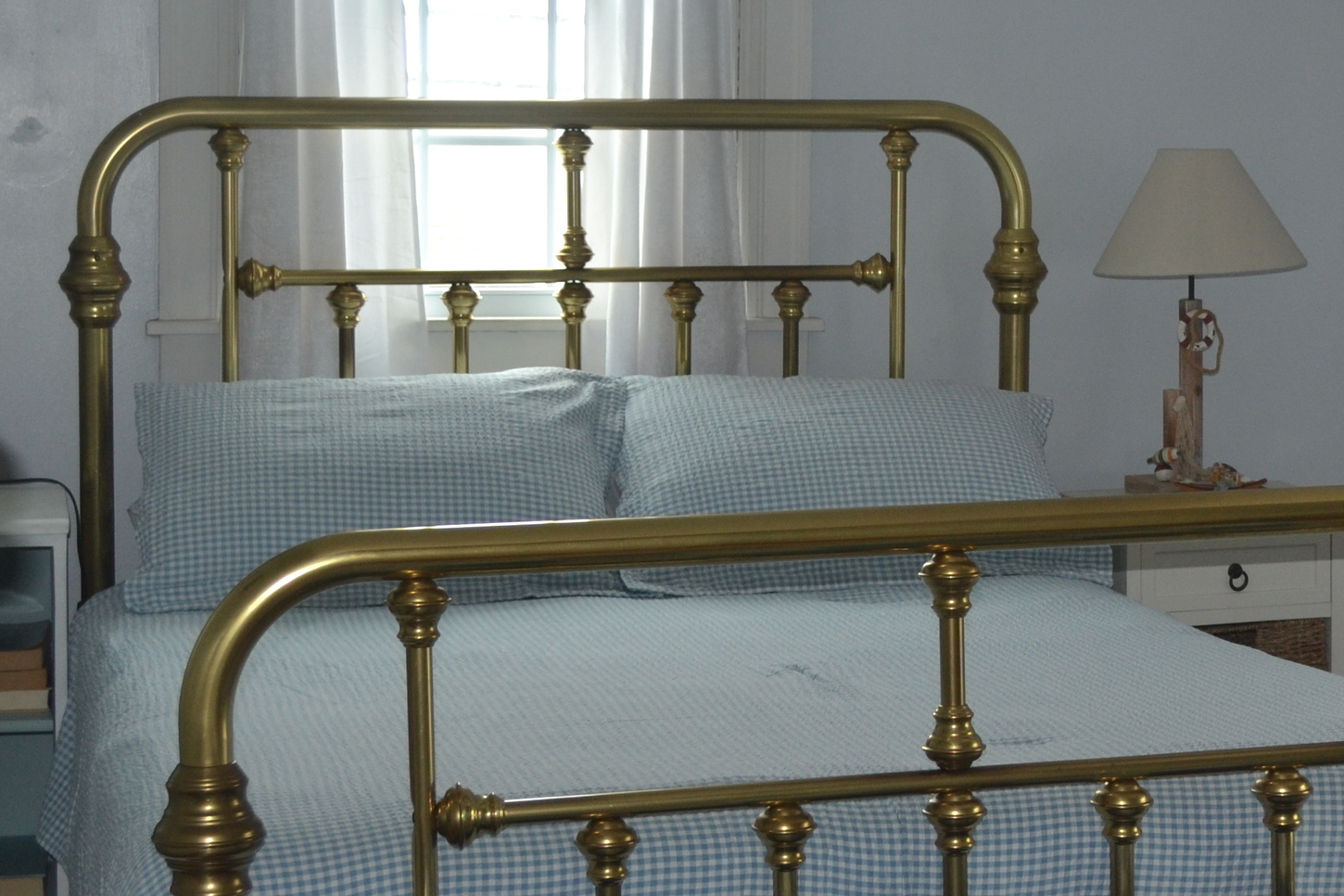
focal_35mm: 89
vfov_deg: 15.3
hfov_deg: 22.5
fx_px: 3322
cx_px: 1125
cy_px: 358
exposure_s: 1/60
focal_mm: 28
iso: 400
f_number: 4.5
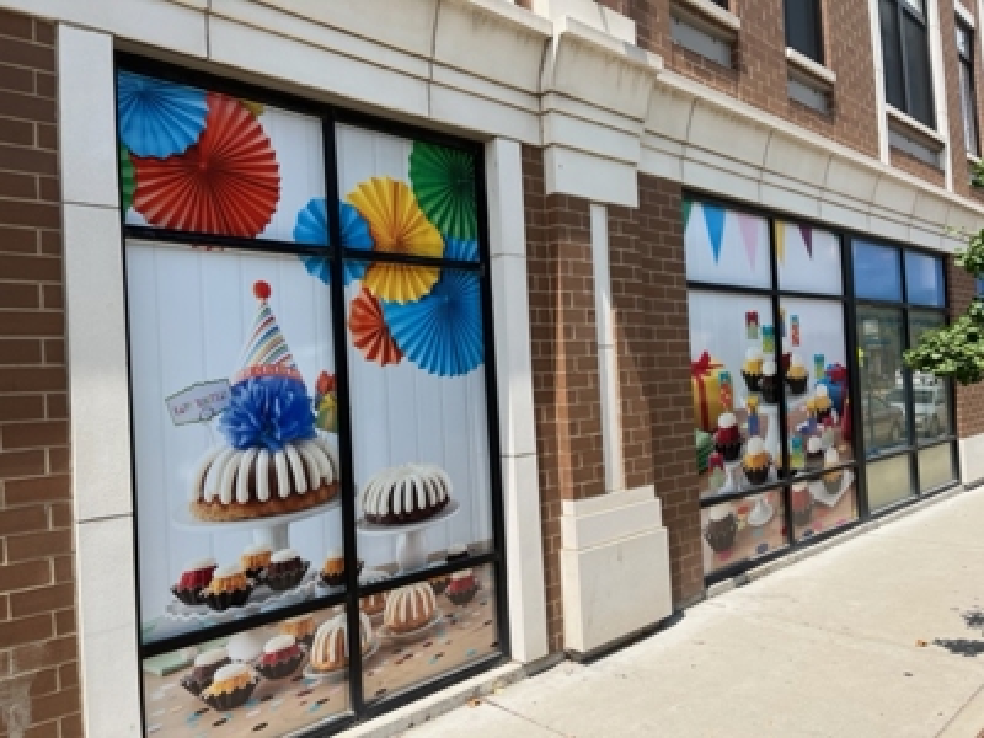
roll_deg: +4.3
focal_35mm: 26
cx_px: 492
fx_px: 739
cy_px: 369
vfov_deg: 53.1
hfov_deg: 67.3
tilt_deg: +2.1
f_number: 1.6
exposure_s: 1/3049
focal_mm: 5.1
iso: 50
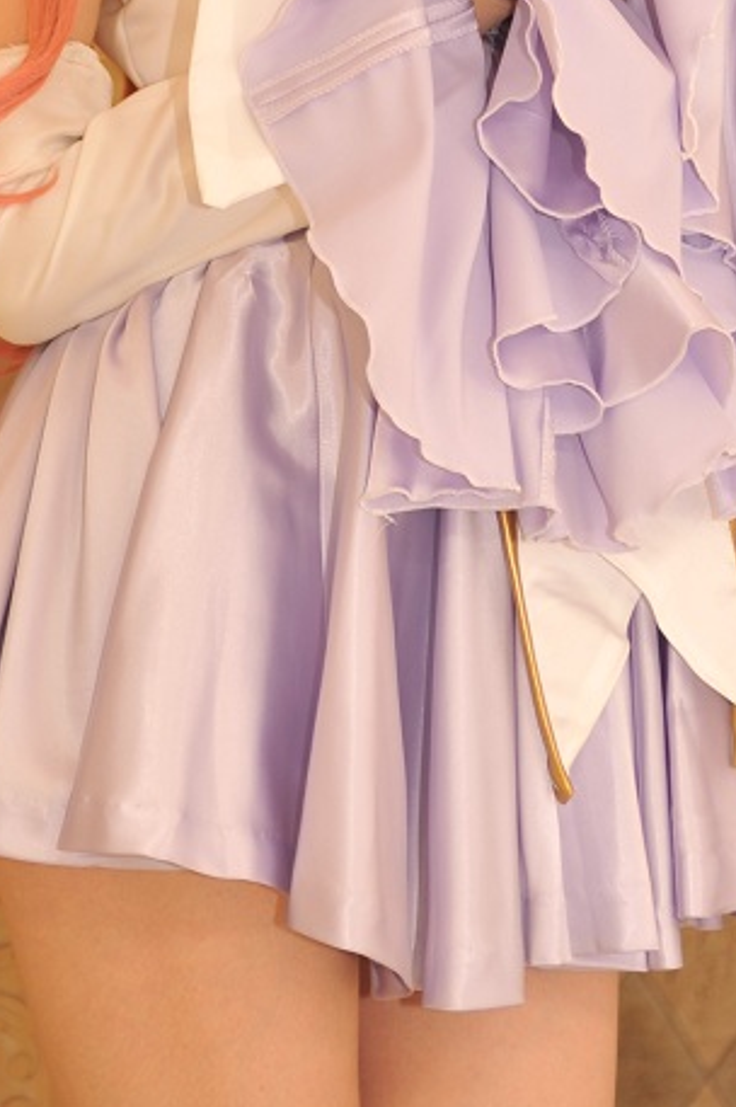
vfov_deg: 15.2
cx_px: 220
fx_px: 4115
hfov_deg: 10.2
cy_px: 180
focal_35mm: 134
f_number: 2.8
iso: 200
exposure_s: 1/125
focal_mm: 48
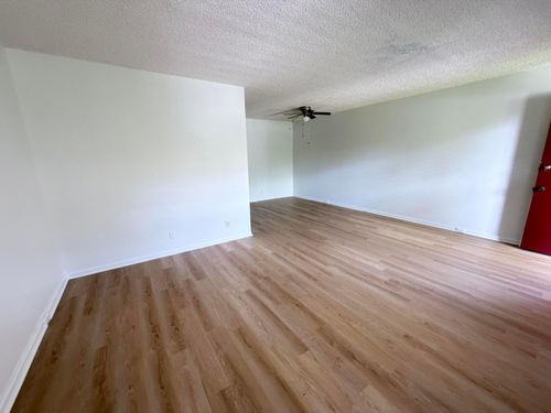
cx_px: 276
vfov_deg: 85.7
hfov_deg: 102.1
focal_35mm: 14
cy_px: 206
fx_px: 223
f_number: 2.2
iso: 320
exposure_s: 1/60
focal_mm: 2.22
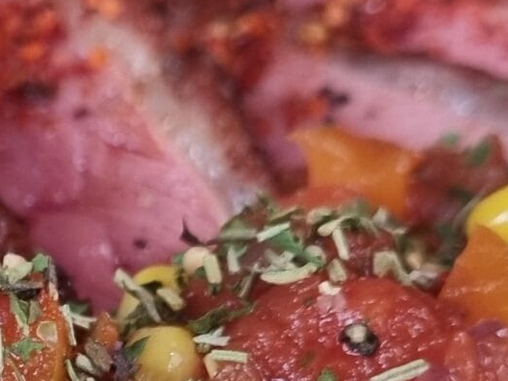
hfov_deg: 15.2
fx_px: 1849
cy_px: 481
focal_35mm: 126
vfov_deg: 11.5
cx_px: -59
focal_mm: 5.4
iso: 400
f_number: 1.8
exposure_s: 1/50
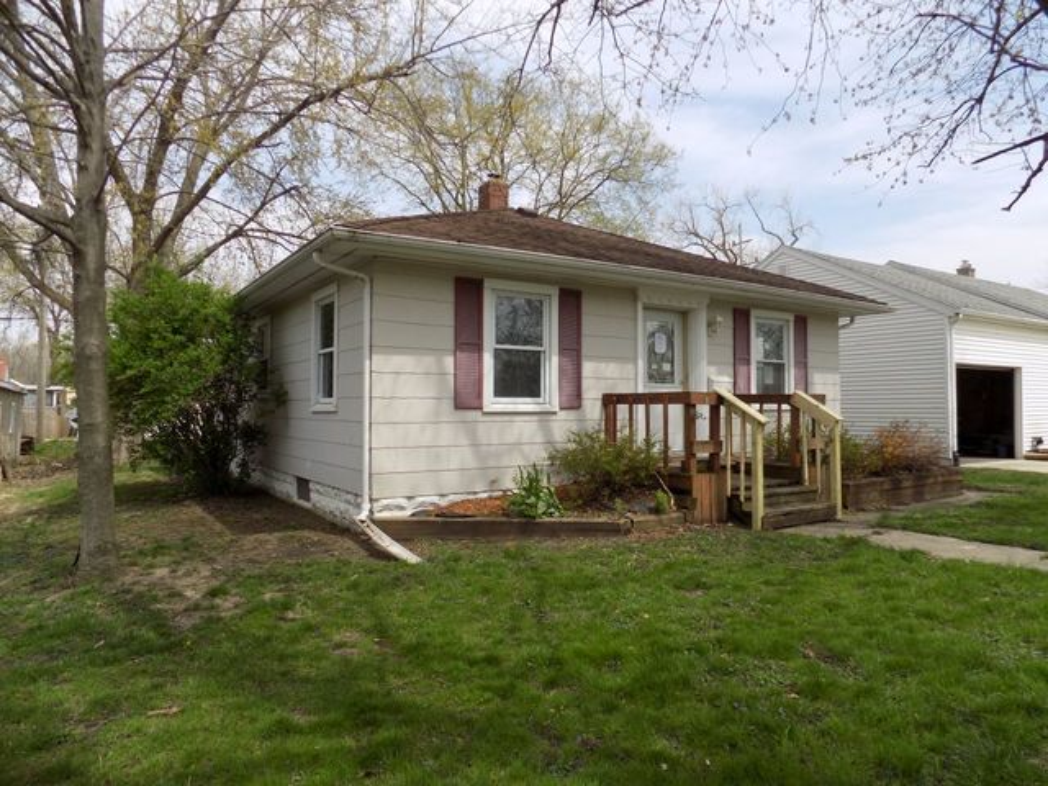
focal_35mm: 23
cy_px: 393
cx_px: 524
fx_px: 696
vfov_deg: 58.9
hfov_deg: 73.9
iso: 80
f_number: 3.1
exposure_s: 1/800
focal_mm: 4
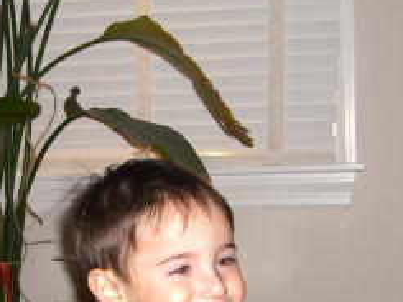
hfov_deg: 21.0
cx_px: 137
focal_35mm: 93
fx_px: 1083
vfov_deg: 15.6
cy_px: 295
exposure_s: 1/60
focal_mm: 7.9
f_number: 2.8
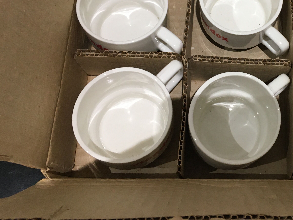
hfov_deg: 35.8
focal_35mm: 51
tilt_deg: -67.6
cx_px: 250
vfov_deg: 27.8
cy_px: 36
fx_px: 432
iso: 100
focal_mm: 4.15
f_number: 2.2
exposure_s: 1/33
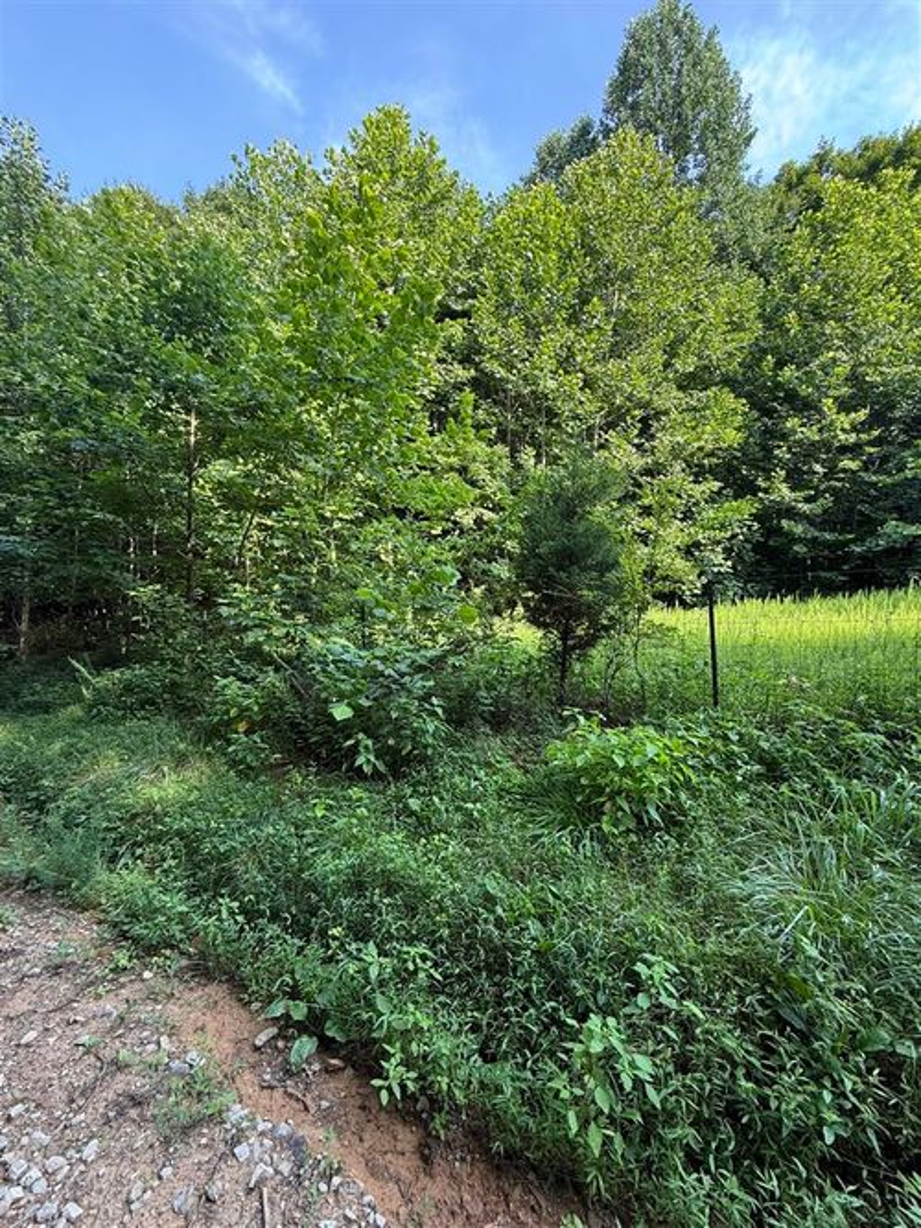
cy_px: 614
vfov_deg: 102.1
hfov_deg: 85.7
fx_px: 497
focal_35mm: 14
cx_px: 460
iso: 50
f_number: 2.2
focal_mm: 2.22
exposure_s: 1/99
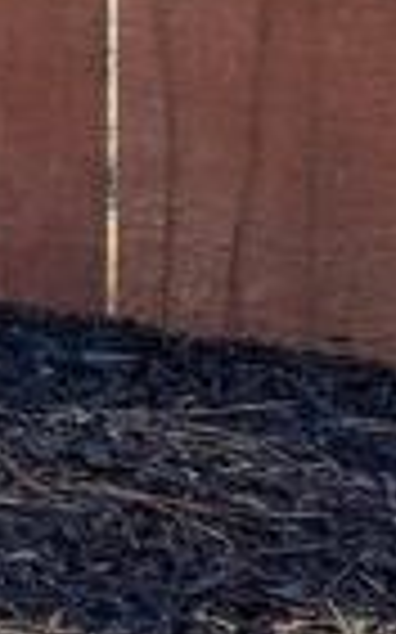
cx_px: -2228
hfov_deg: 4.2
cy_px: -623
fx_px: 3961
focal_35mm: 229
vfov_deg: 8.7
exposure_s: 1/320
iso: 640
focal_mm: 21.2
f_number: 8
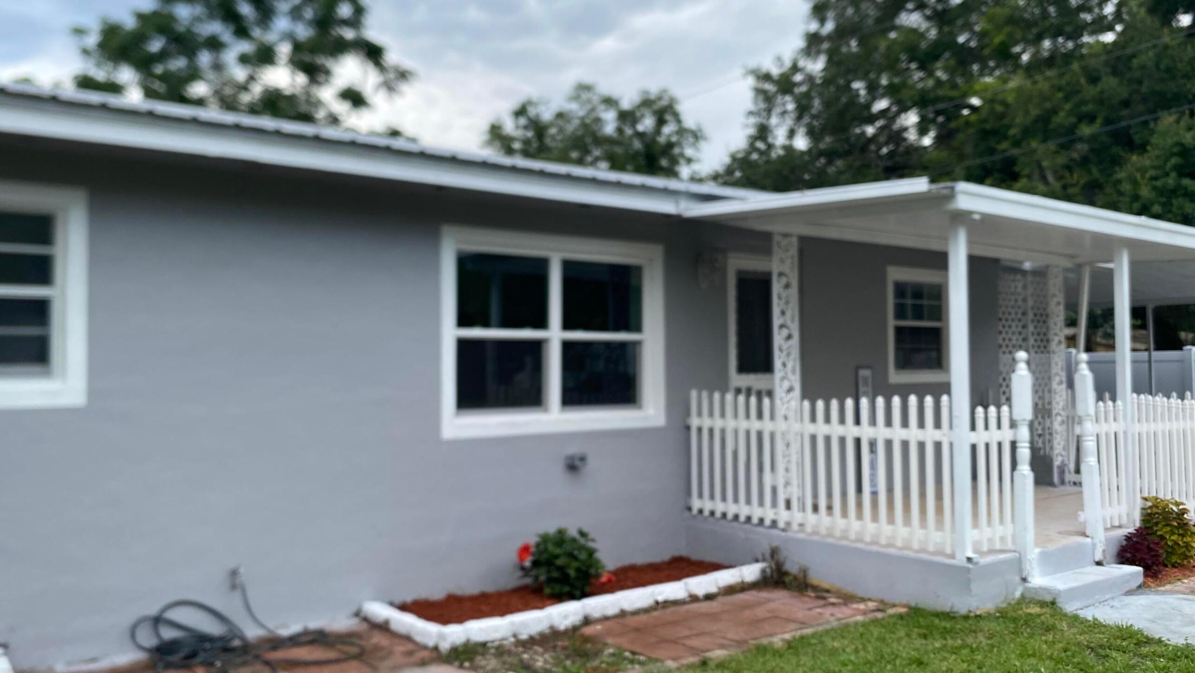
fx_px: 1046
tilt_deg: +1.6
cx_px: 611
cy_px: 337
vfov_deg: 35.6
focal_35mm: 33
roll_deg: -0.1
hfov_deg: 59.5
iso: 32
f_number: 1.8
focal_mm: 4.25
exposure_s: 1/1025
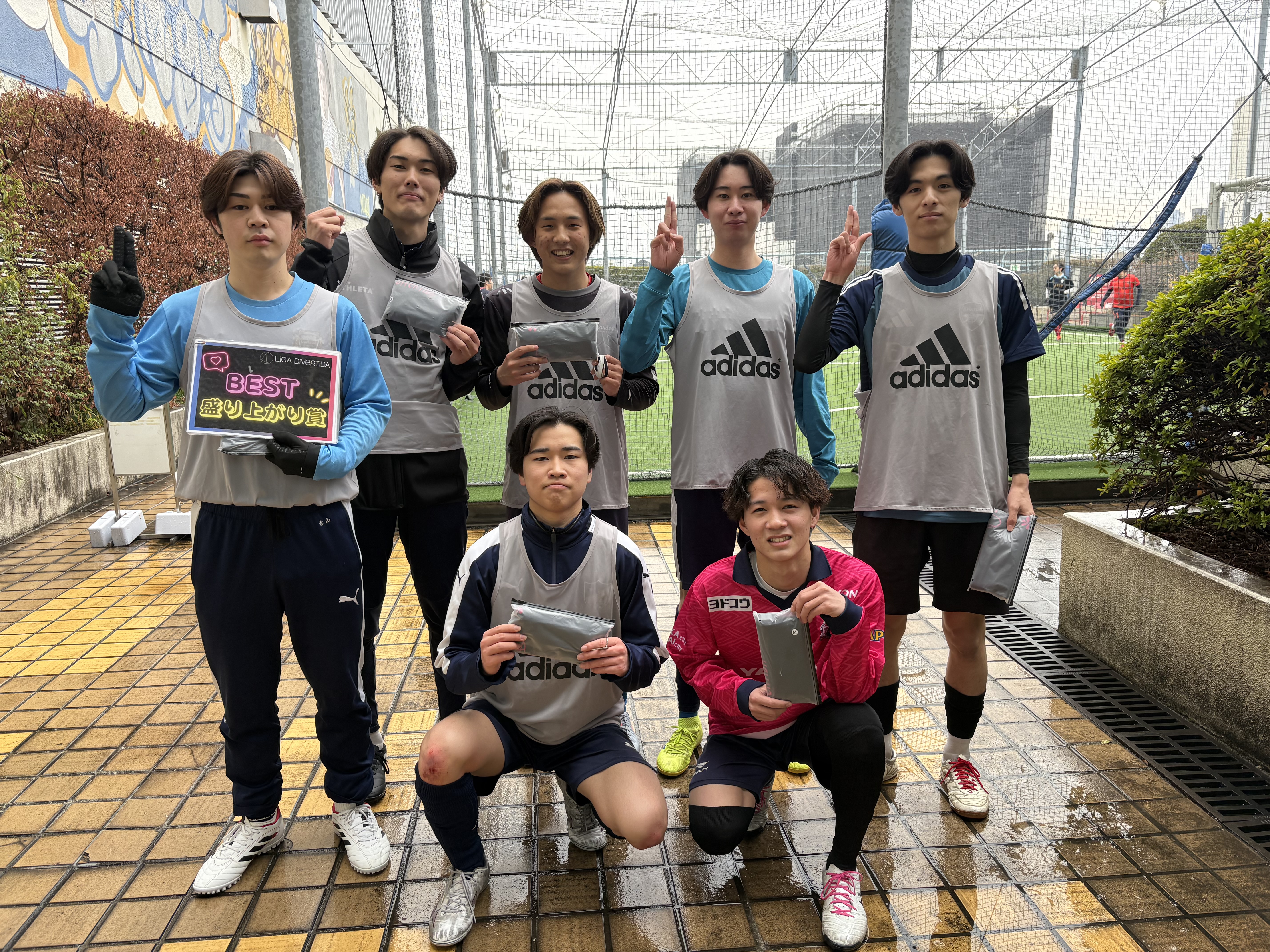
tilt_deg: -11.2
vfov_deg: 53.1
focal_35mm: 26
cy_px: 476
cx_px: 635
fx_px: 954
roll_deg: +0.5
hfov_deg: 67.3
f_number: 1.6
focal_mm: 5.96
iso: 80
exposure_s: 1/234
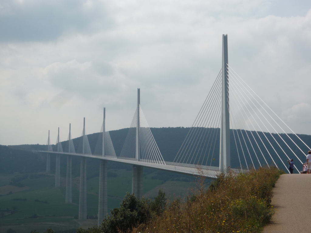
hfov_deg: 28.2
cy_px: 116
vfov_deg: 21.3
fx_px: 620
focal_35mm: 69
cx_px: 156
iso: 100
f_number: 6.3
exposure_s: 1/800
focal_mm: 12.2
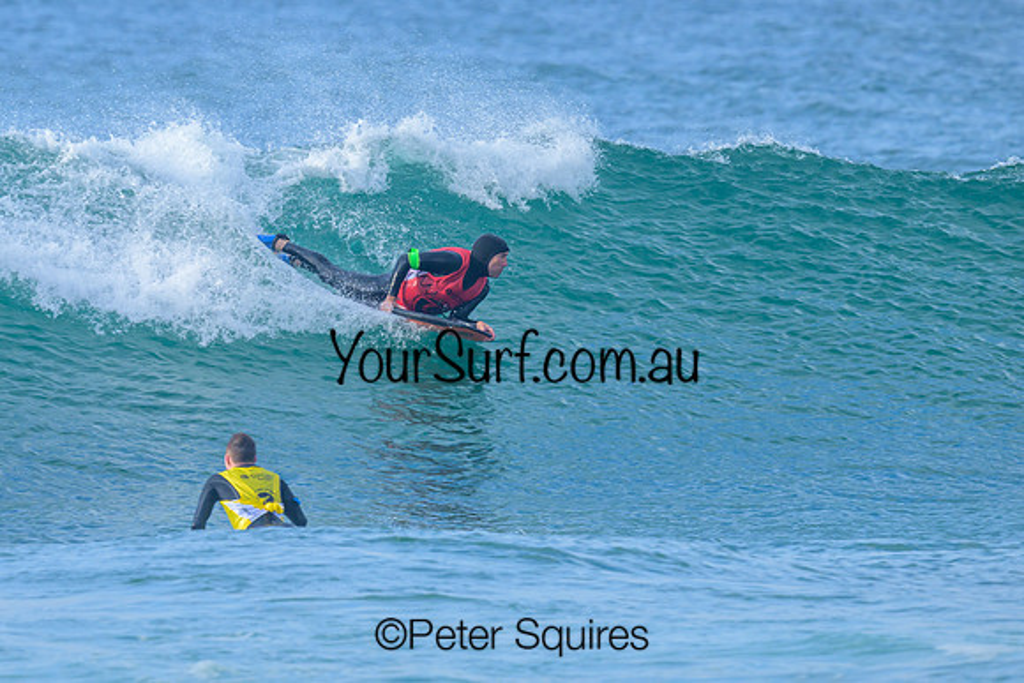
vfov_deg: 1.3
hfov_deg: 1.9
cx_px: 320
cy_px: 272
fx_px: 31298
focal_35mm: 1100
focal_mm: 800
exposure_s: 1/640
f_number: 11
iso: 640
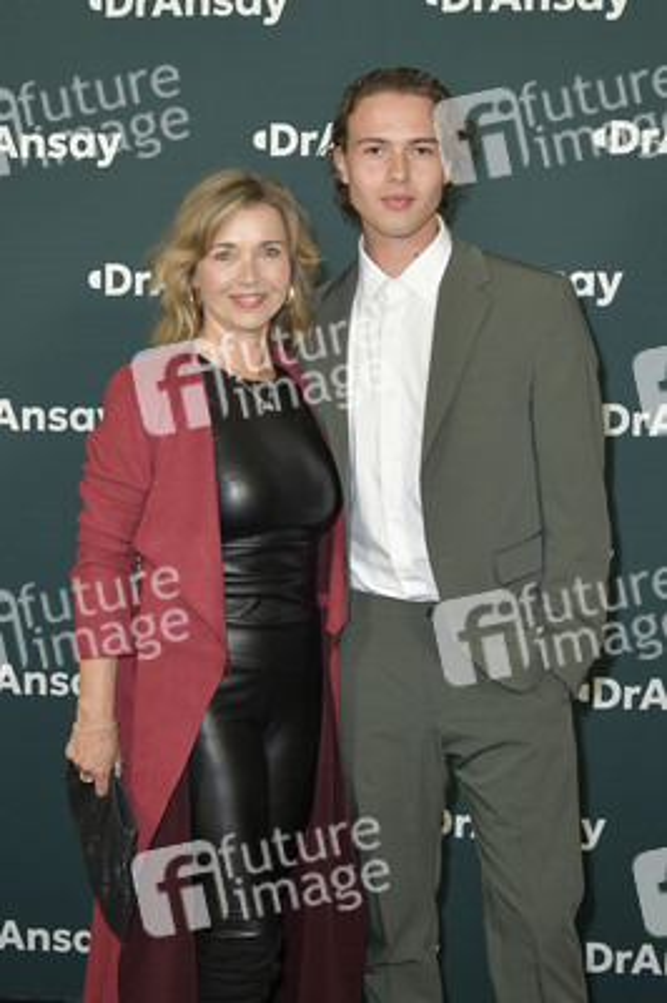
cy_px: 502
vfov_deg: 48.5
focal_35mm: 40
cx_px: 334
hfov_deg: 33.3
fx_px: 1114
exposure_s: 1/250
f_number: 6.3
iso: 1250
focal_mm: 40
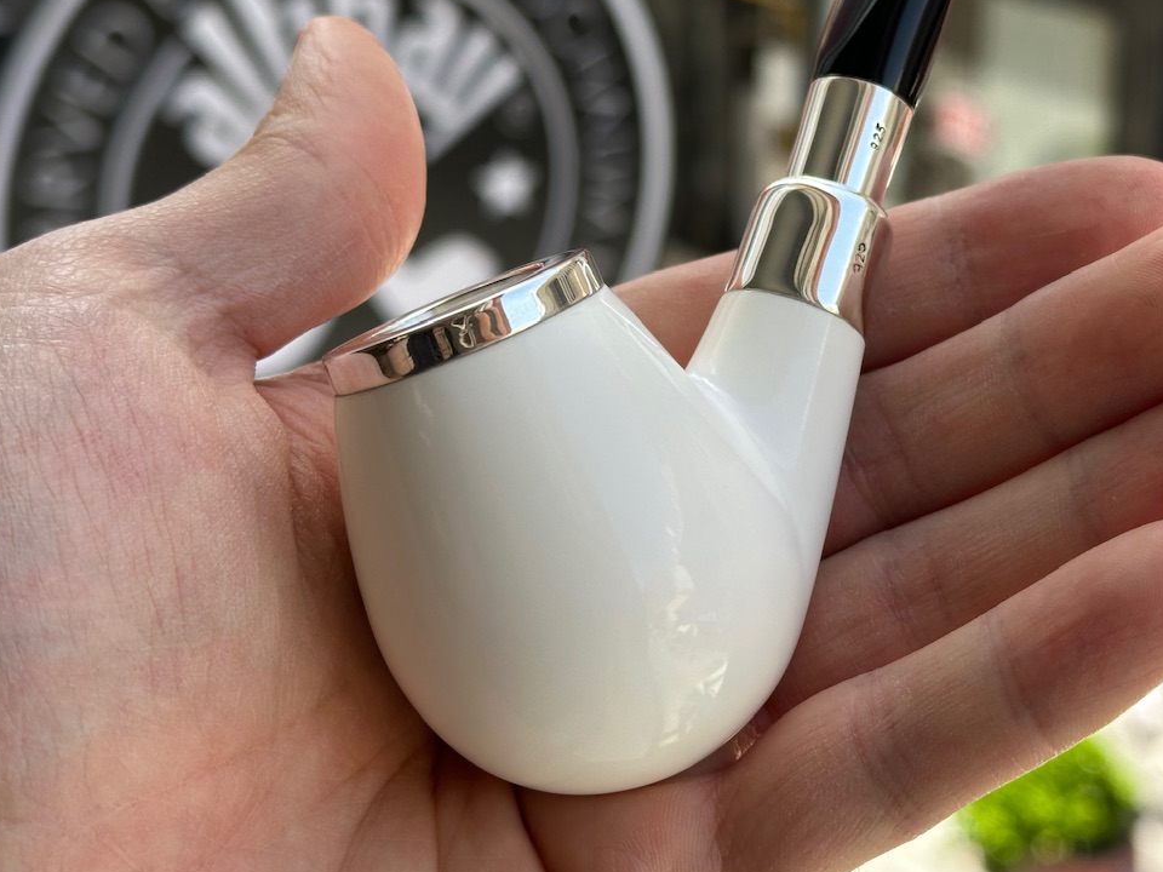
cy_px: 317
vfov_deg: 22.9
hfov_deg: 30.1
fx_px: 2150
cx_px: 758
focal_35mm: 64
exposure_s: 1/816
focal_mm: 6.86
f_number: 1.78
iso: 64
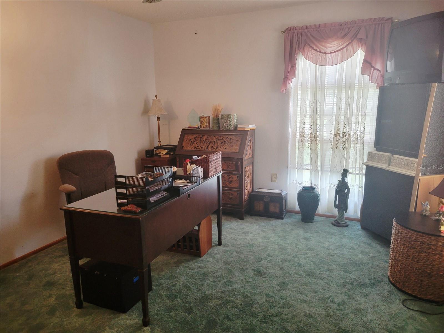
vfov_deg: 53.1
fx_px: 333
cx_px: 222
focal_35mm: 26
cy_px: 166
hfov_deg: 67.3
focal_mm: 5.4
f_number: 1.8
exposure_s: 1/60.2
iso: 200
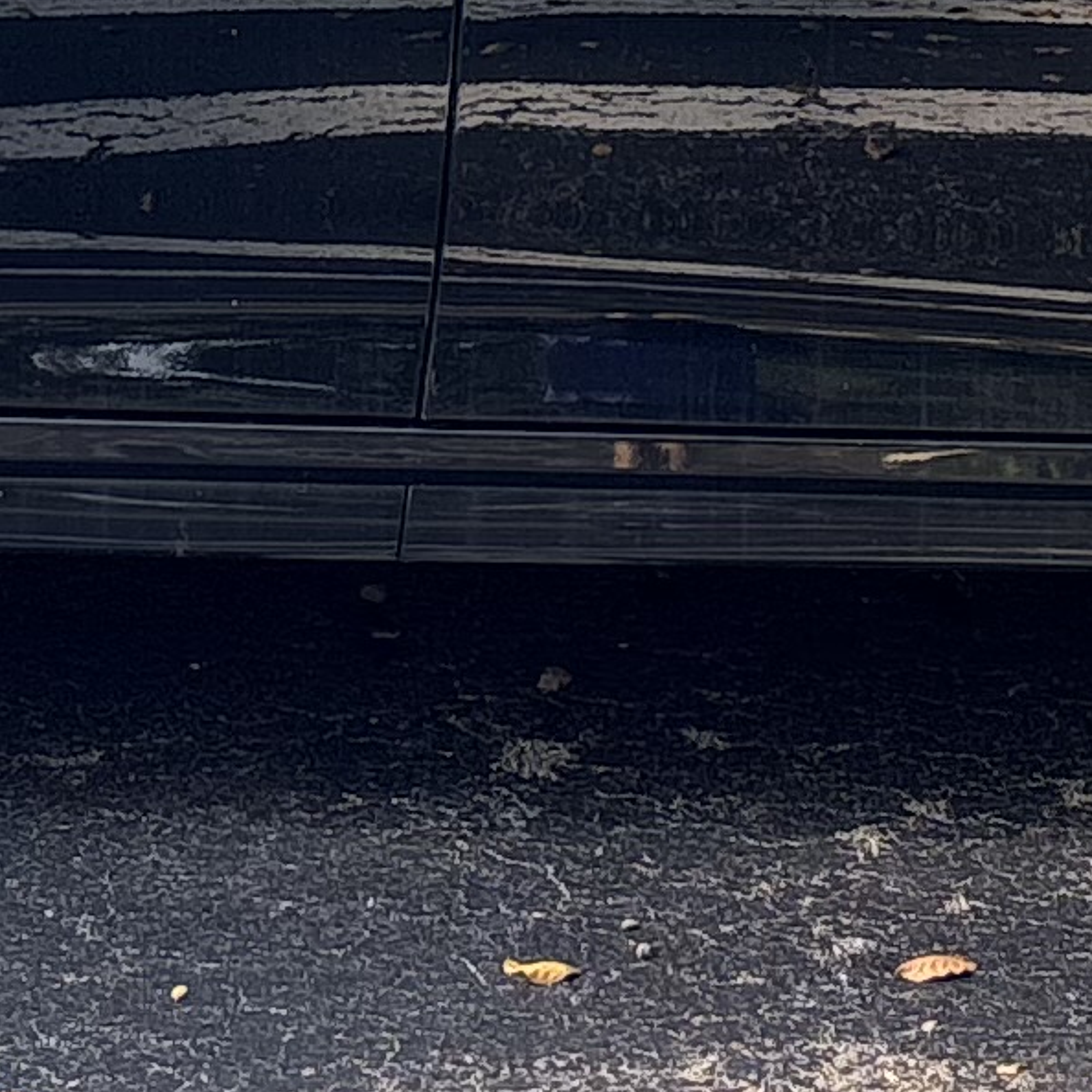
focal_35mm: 156
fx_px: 5568
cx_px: 702
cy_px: -647
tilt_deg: -7.6
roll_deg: -1.0
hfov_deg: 11.2
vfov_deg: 10.7
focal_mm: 5.96
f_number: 1.6
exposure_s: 1/612
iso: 50
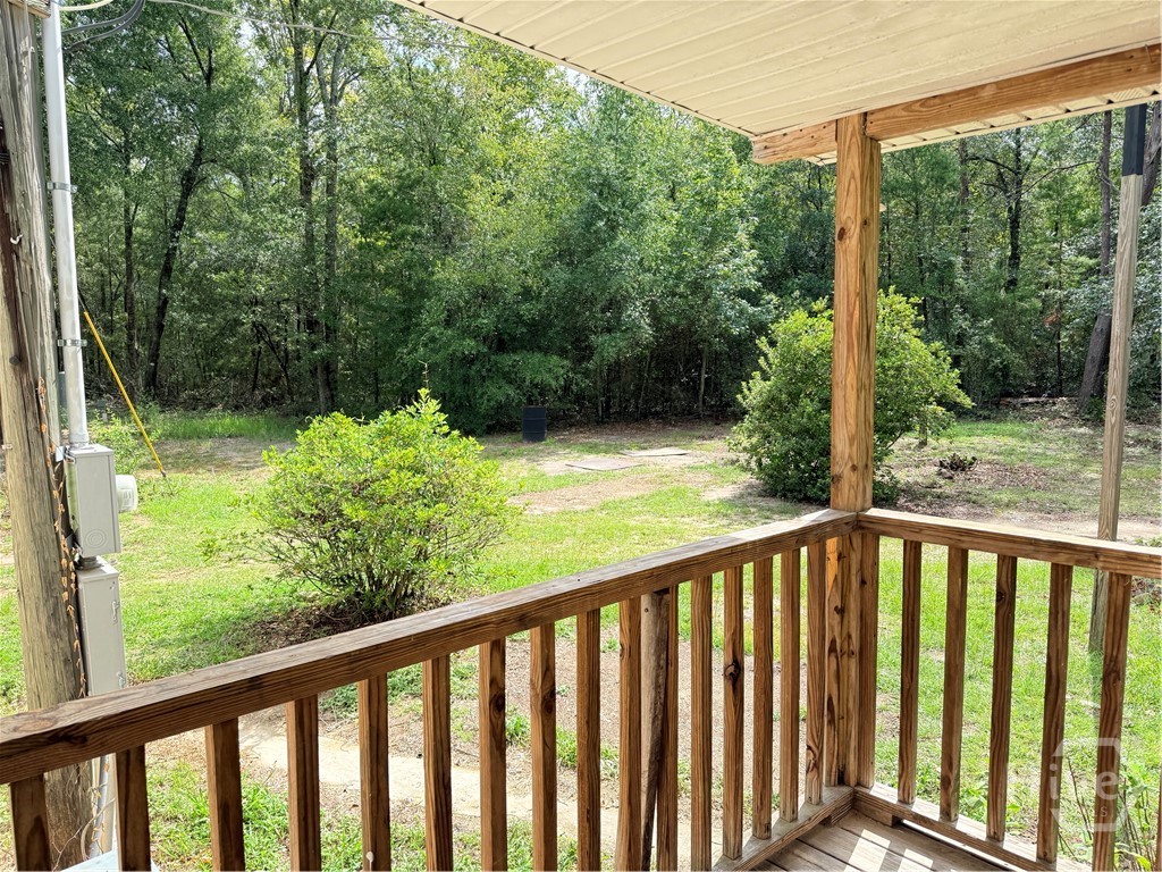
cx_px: 581
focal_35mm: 24
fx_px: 806
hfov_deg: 71.6
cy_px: 436
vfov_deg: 56.8
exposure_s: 1/1174
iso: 100
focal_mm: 6.76
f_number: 1.78
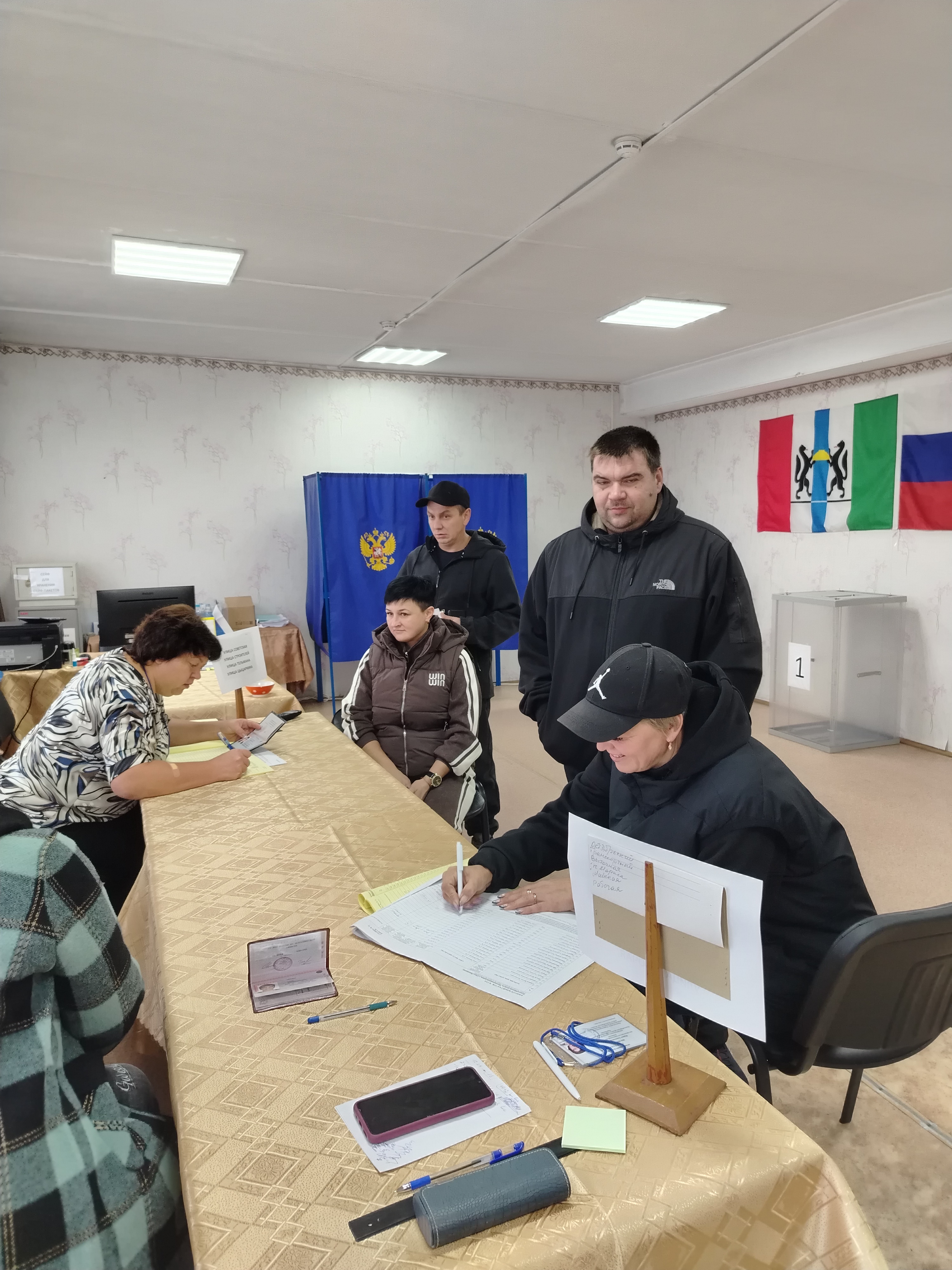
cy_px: 635
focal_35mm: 24
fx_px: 880
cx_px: 476
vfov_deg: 71.6
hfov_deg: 56.8
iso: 584
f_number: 1.75
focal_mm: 5.25
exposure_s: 1/40
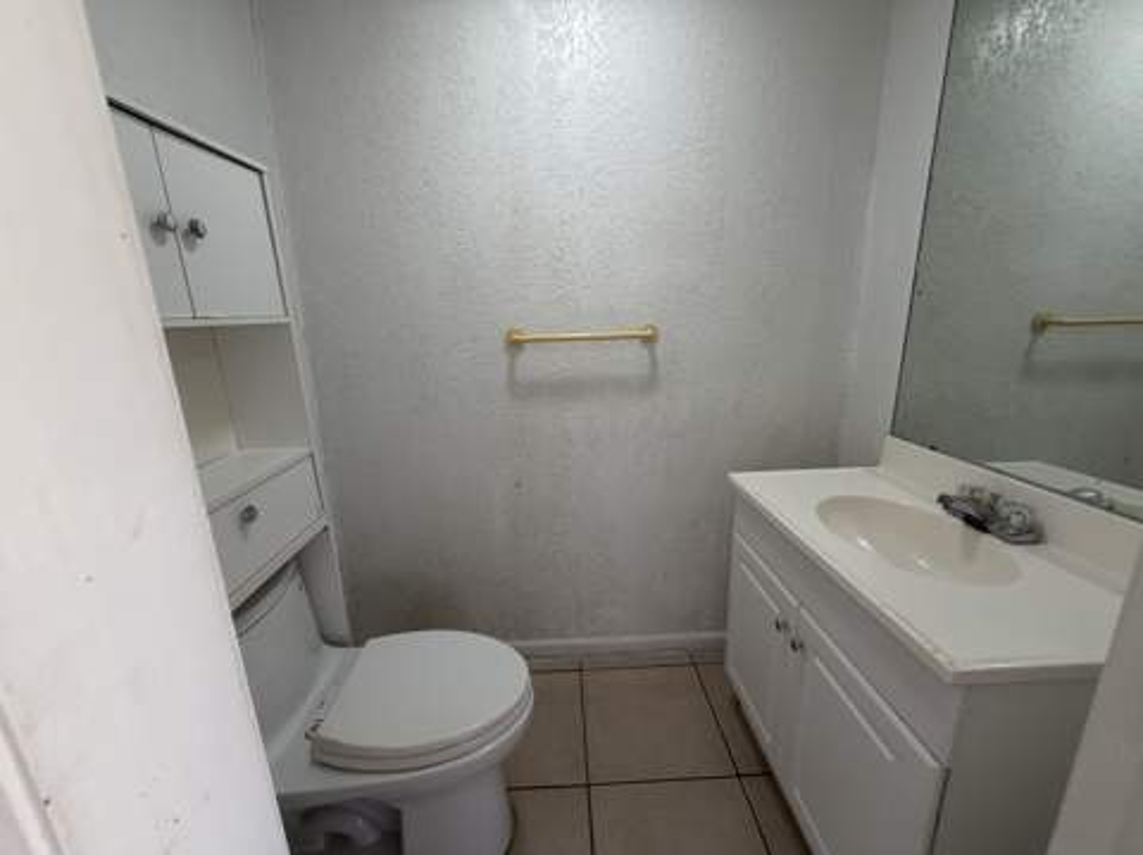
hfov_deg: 102.1
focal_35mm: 14
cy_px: 428
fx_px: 462
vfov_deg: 85.6
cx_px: 572
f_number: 2.2
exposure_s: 1/120
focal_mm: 2.22
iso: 200
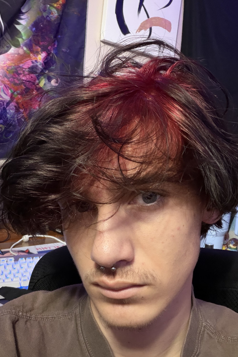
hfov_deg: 41.1
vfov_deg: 58.7
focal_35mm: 32
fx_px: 317
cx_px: 104
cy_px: 182
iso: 500
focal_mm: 2.71
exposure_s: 1/20
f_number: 1.9
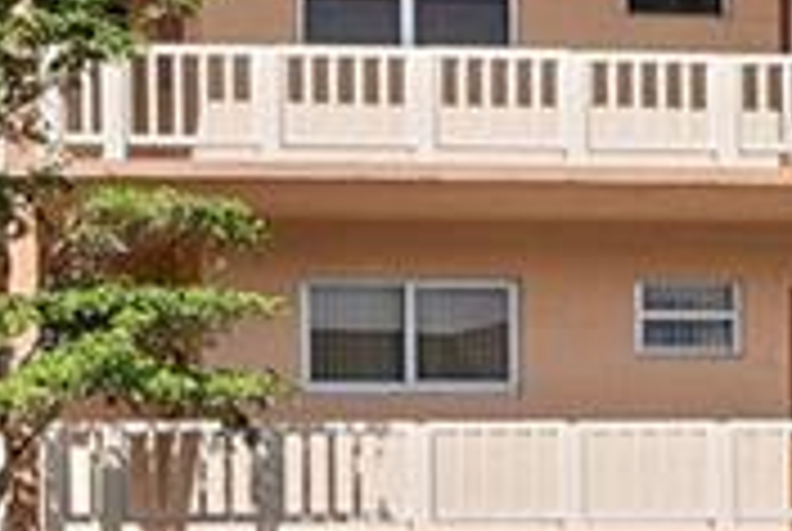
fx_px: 1917
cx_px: 1210
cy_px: -45
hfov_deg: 20.0
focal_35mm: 87
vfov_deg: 15.4
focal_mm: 10
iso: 100
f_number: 11
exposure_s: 1/200
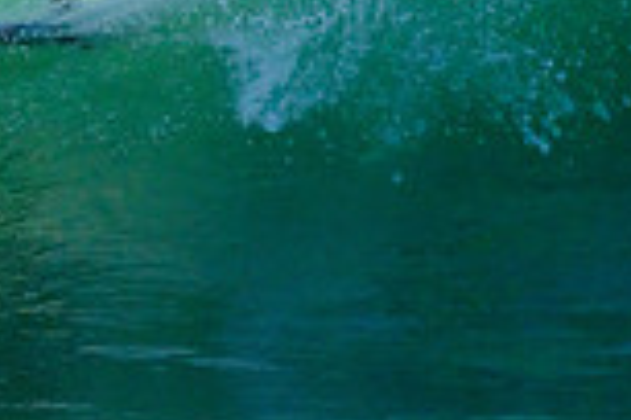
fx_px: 49985
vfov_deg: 0.5
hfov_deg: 0.7
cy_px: -311
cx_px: -458
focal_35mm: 2852
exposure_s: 1/2000
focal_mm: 500
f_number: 5.6
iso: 640
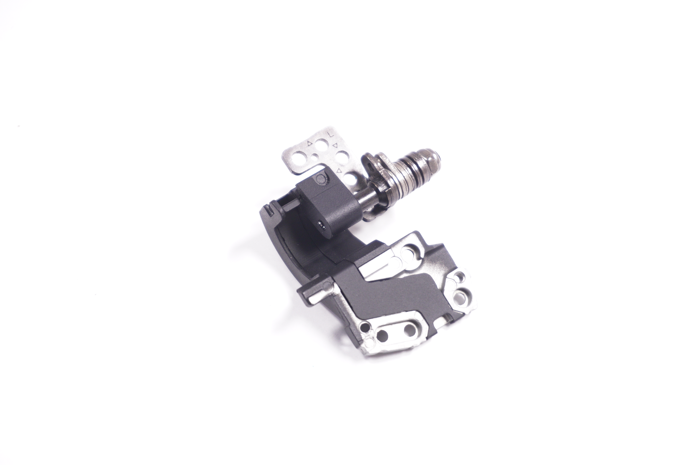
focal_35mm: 75
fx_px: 1455
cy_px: 232
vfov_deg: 18.1
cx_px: 350
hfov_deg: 27.0
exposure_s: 1/160
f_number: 5.6
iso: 800
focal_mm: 50
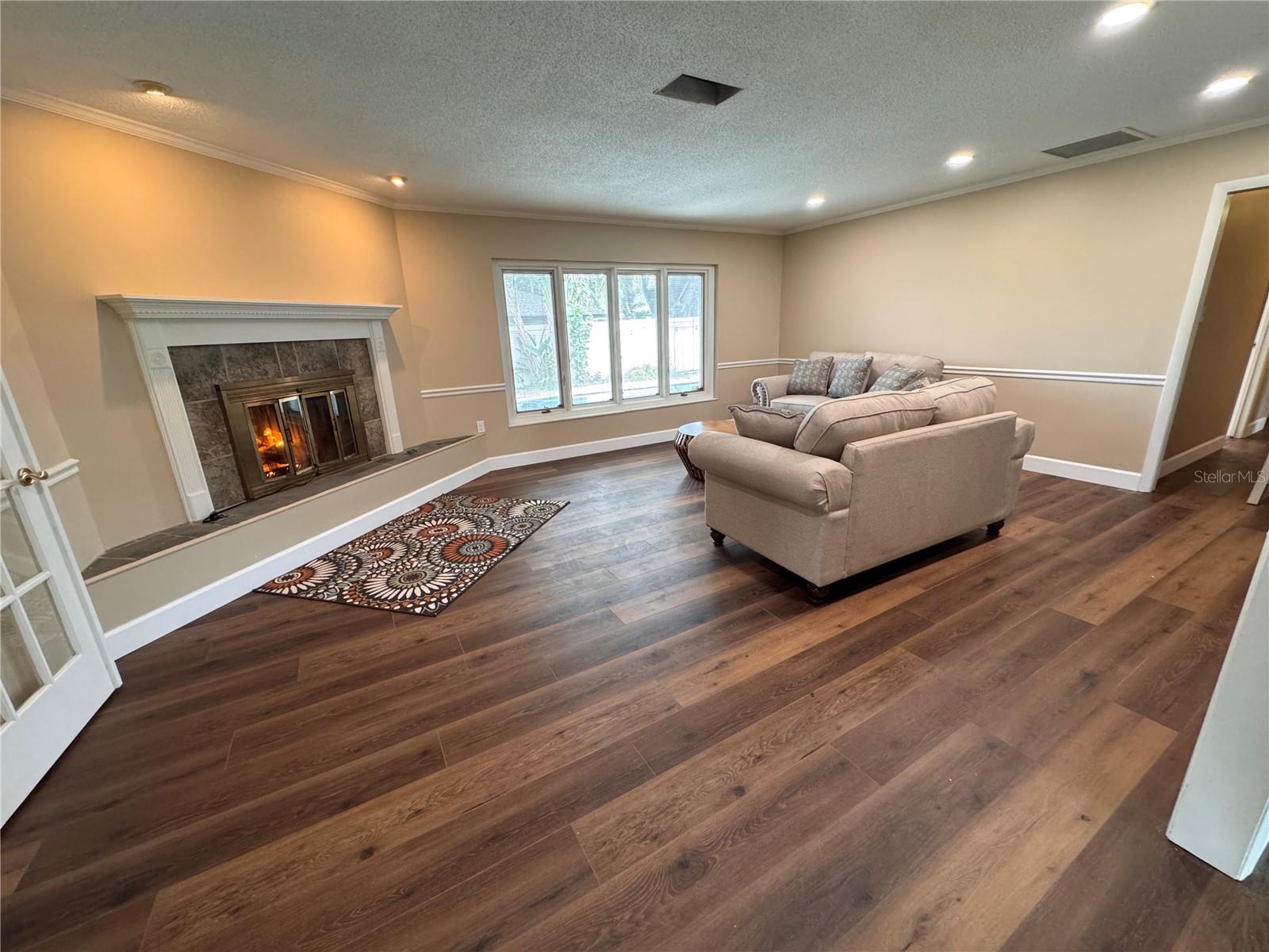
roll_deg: +2.1
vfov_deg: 85.7
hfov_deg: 102.1
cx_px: 634
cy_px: 476
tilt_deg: -16.8
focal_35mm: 14
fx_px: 513
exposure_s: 1/60
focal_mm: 2.22
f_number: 2.2
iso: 320
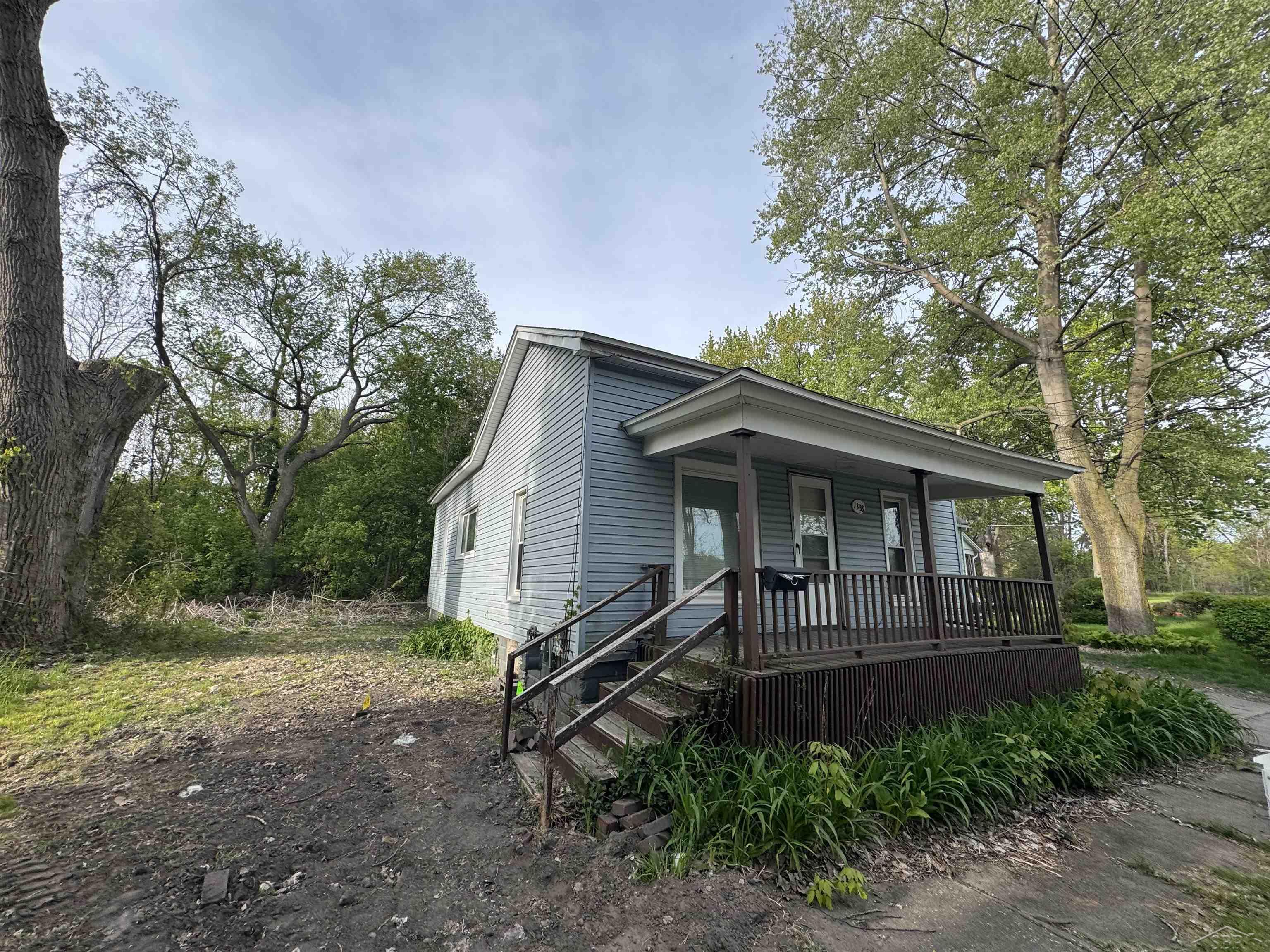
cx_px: 635
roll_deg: -3.4
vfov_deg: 85.7
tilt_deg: +9.8
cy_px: 476
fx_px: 514
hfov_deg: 102.1
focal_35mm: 14
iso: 40
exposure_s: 1/646
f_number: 2.2
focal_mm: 2.22
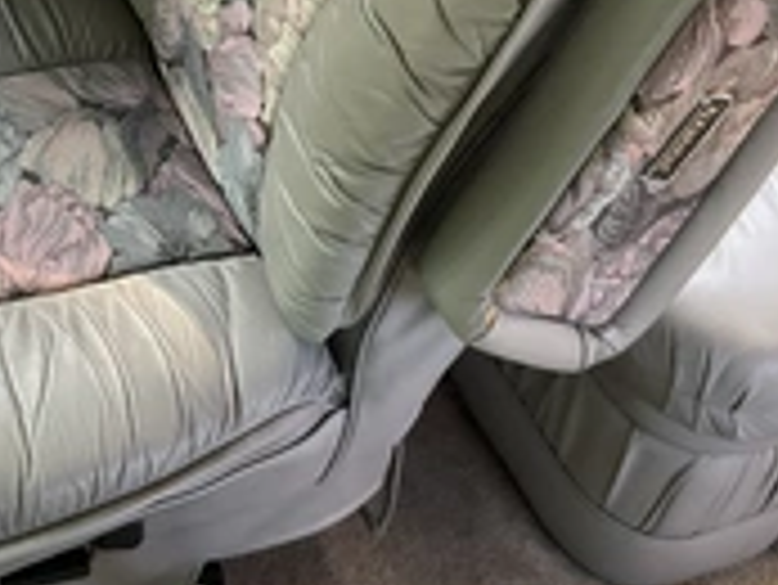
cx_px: 171
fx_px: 1507
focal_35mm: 67
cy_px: -4
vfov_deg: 21.2
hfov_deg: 28.4
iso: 64
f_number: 1.8
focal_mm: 3
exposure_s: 1/75
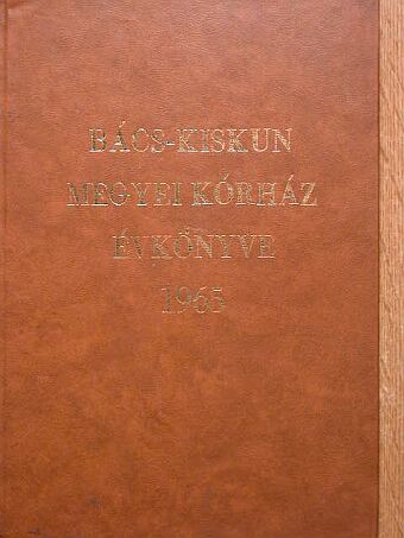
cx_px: 202
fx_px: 1027
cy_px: 269
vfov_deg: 29.4
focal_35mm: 66
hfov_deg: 22.3
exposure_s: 1/74.9
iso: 100
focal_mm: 13.8
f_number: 3.2
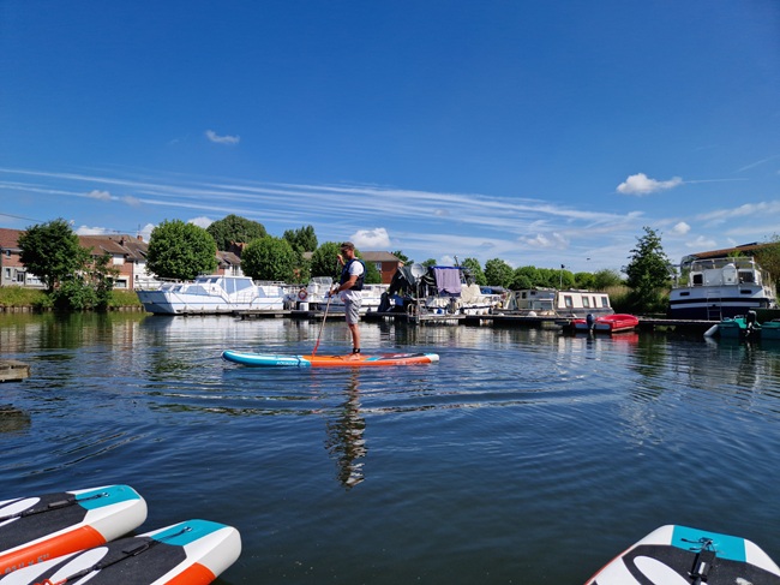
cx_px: 390
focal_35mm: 23
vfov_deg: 58.8
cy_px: 292
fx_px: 518
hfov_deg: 73.9
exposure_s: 1/2304
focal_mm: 5.4
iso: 50
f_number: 1.8
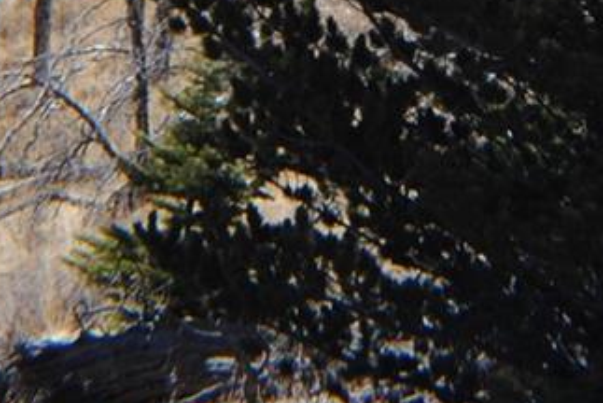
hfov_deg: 8.6
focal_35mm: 238
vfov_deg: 5.8
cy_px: -104
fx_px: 3990
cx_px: 364
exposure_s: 1/200
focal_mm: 32
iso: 100
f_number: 7.1
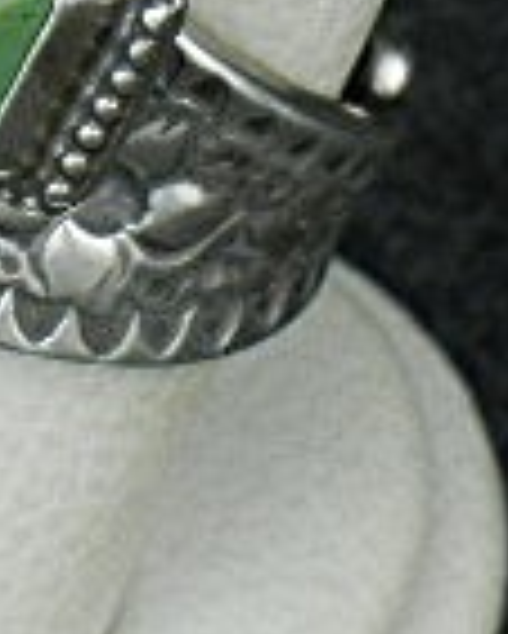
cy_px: 216
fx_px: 9631
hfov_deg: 3.0
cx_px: -18
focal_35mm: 513
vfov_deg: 3.8
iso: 200
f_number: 4.6
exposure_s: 1/6.2
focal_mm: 20.9
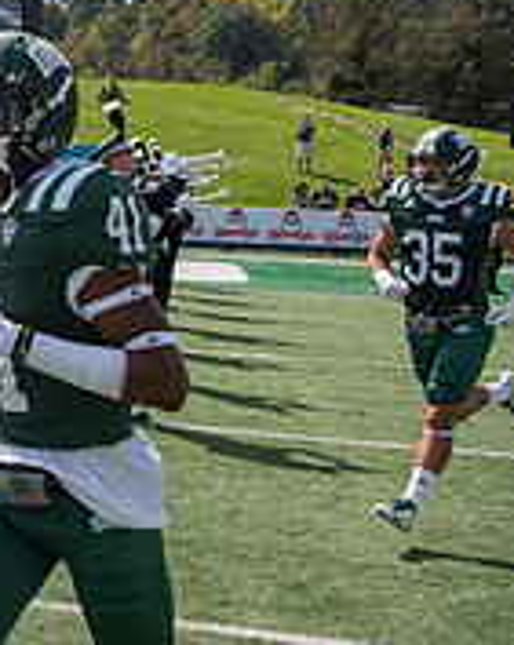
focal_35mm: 74
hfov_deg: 15.9
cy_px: 155
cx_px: -532
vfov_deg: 25.4
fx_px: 1411
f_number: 7.1
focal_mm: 24
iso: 200
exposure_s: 1/1000
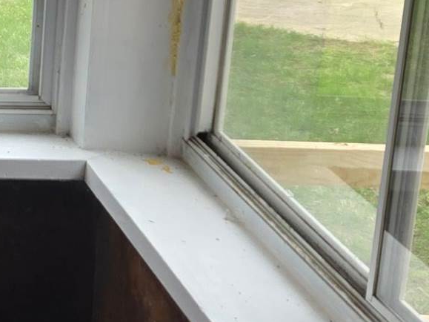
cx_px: -425
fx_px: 1512
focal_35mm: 122
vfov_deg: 12.0
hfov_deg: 13.8
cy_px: -1
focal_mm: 5.4
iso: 50
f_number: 1.8
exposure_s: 1/180
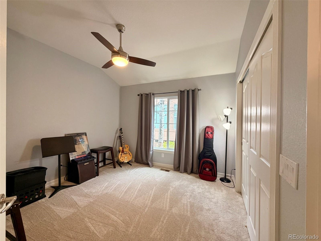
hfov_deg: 102.1
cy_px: 120
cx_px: 160
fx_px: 130
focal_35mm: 14
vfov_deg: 85.7
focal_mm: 2.22
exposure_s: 1/60
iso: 160
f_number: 2.2
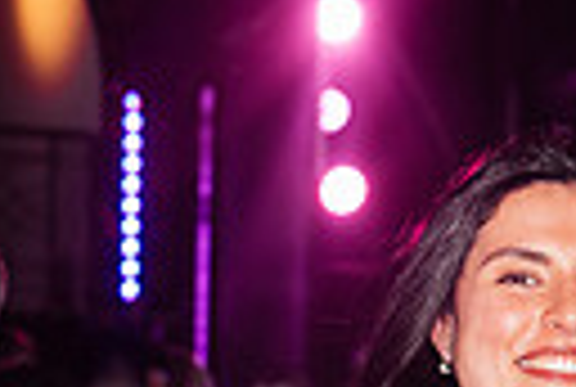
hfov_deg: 12.6
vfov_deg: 8.7
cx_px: 720
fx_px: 2534
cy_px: 358
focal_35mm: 158
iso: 1000
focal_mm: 35
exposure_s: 1/200
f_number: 2.8
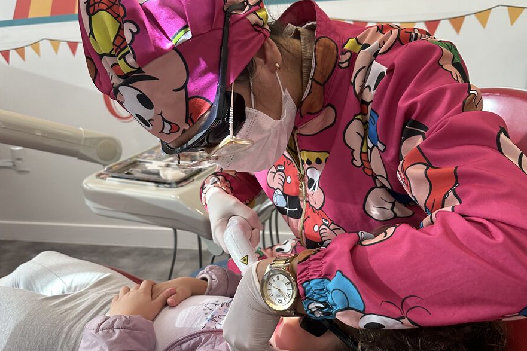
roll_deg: +4.7
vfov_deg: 38.2
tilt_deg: -27.0
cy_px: 246
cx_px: 263
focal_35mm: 34
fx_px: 498
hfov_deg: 55.8
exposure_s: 1/121
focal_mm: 6.86
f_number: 1.78
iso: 160
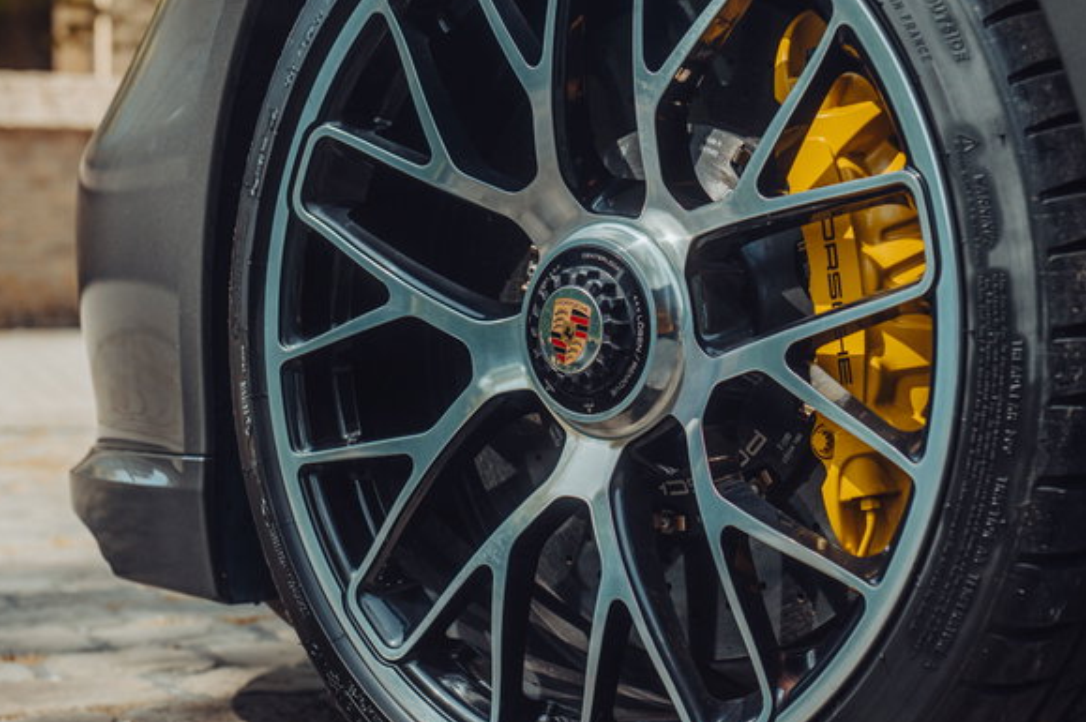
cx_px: 617
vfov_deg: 18.6
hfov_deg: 27.7
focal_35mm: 73
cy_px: 329
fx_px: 2200
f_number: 5
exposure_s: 1/160
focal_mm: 55
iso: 100
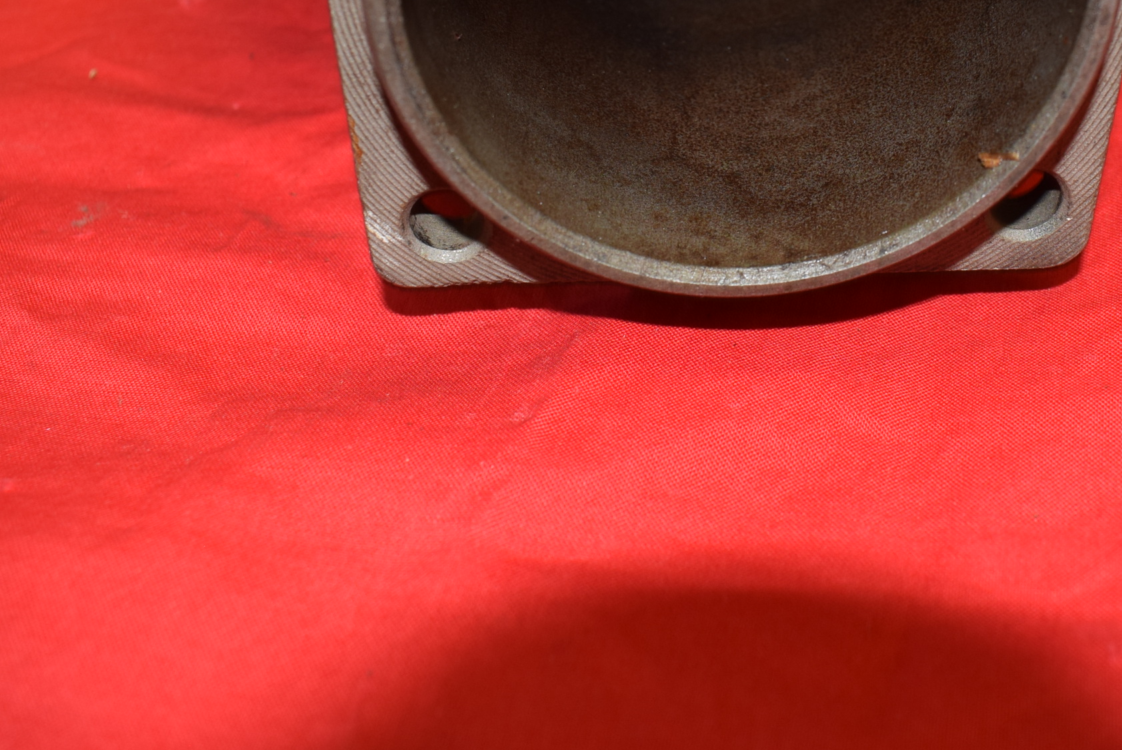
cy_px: 127
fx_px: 1497
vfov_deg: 27.4
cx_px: 752
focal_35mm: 48
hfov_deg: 40.6
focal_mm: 18
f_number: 5
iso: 400
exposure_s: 1/60
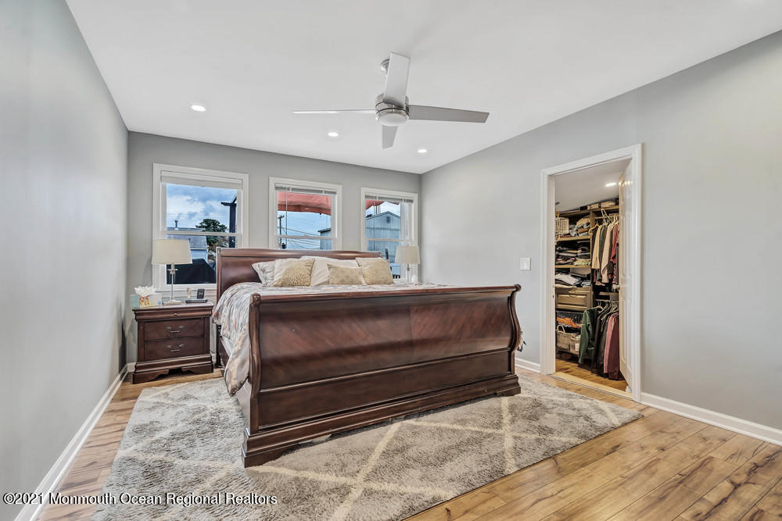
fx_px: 348
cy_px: 260
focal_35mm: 16
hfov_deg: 96.7
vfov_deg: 73.8
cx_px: 391
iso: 200
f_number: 8
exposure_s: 1/6
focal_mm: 16
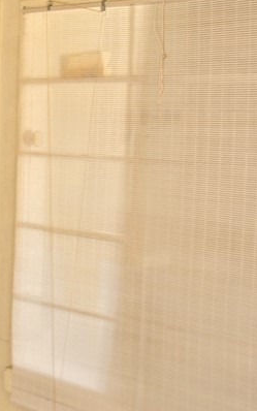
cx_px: -91
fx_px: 840
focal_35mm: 75
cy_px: 129
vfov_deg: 27.3
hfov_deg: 16.3
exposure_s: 1/20
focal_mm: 18
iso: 400
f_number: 3.5
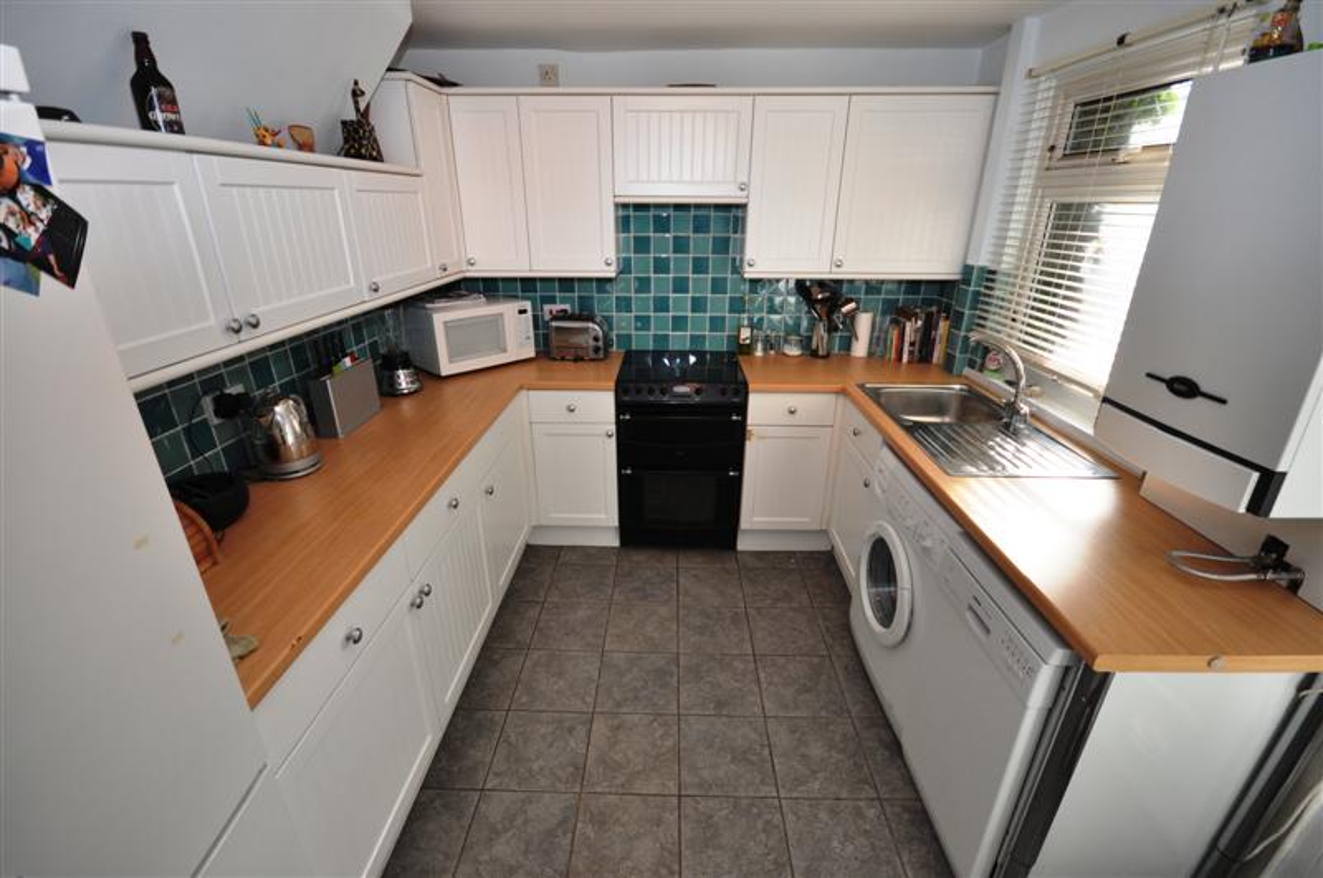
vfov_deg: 77.2
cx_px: 662
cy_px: 439
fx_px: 550
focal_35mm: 15
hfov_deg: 100.5
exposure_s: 1/100
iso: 400
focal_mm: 10
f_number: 5
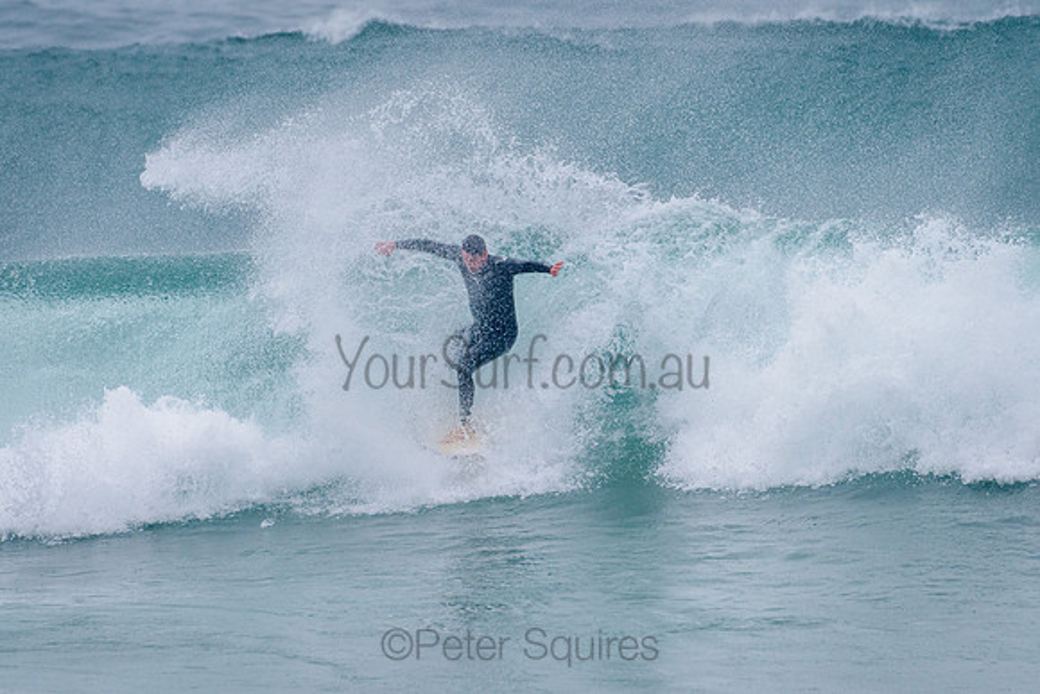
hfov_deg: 3.4
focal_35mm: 613
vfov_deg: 2.2
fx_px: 17698
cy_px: 347
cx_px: 520
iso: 1000
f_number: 5.6
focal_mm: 500
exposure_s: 1/2000
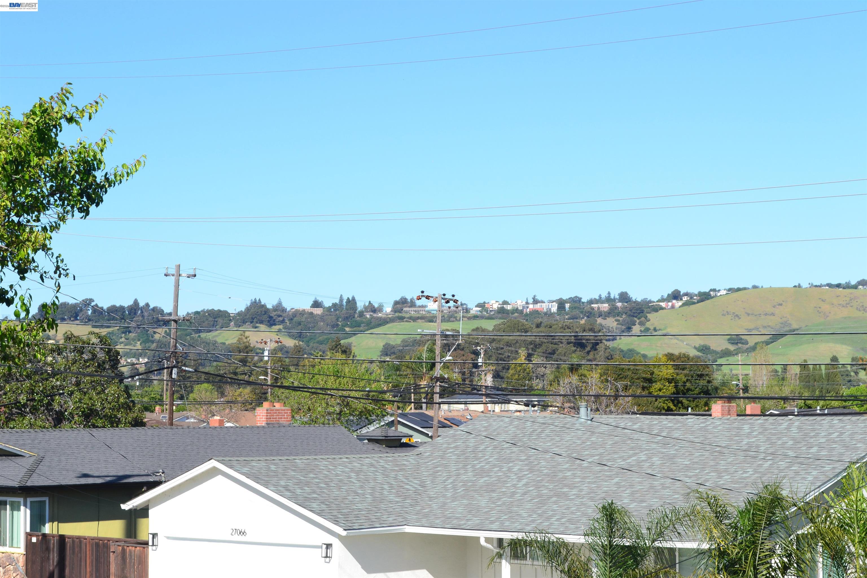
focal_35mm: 82
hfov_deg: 24.6
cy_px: 289
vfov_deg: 16.6
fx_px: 1987
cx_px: 434
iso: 400
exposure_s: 1/400
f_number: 11
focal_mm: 55
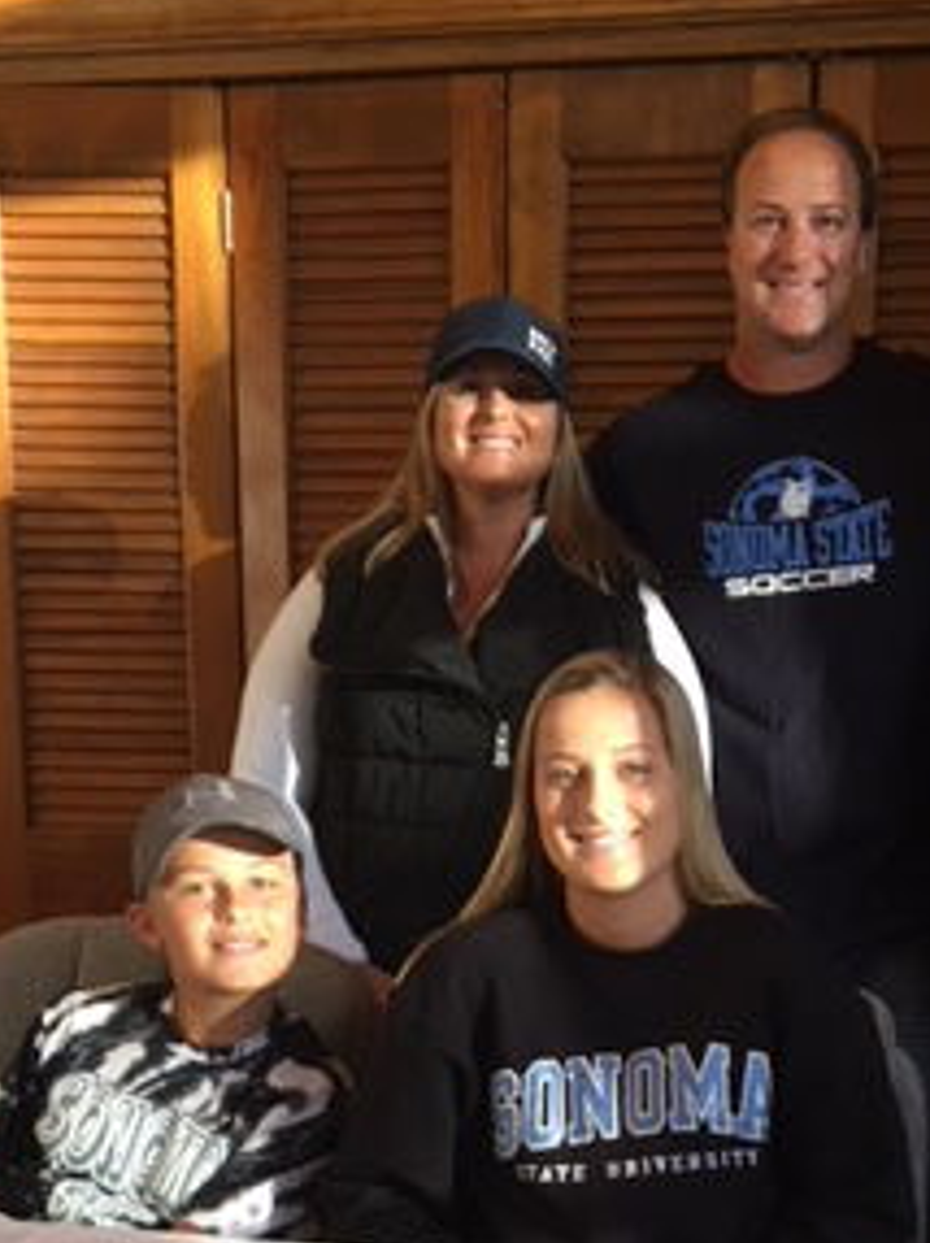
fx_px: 2332
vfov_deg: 28.4
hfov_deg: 22.4
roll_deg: -1.2
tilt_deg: -13.4
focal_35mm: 65
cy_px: 1186
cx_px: 652
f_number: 2.2
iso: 100
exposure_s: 1/30
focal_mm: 4.15
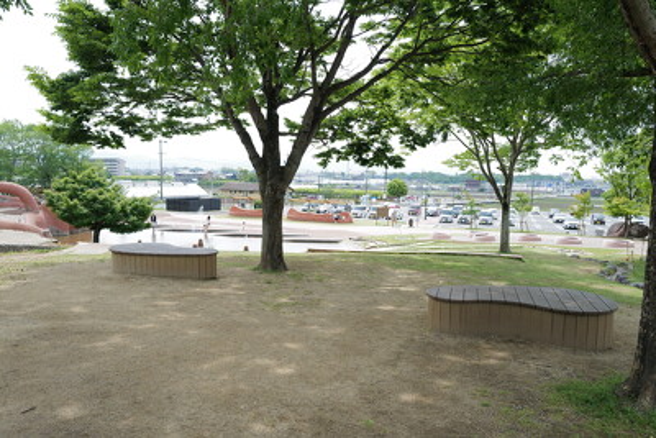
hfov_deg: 65.5
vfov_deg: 46.4
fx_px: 510
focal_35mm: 28
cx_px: 328
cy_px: 219
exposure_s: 1/250
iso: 100
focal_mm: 28
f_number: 4.5
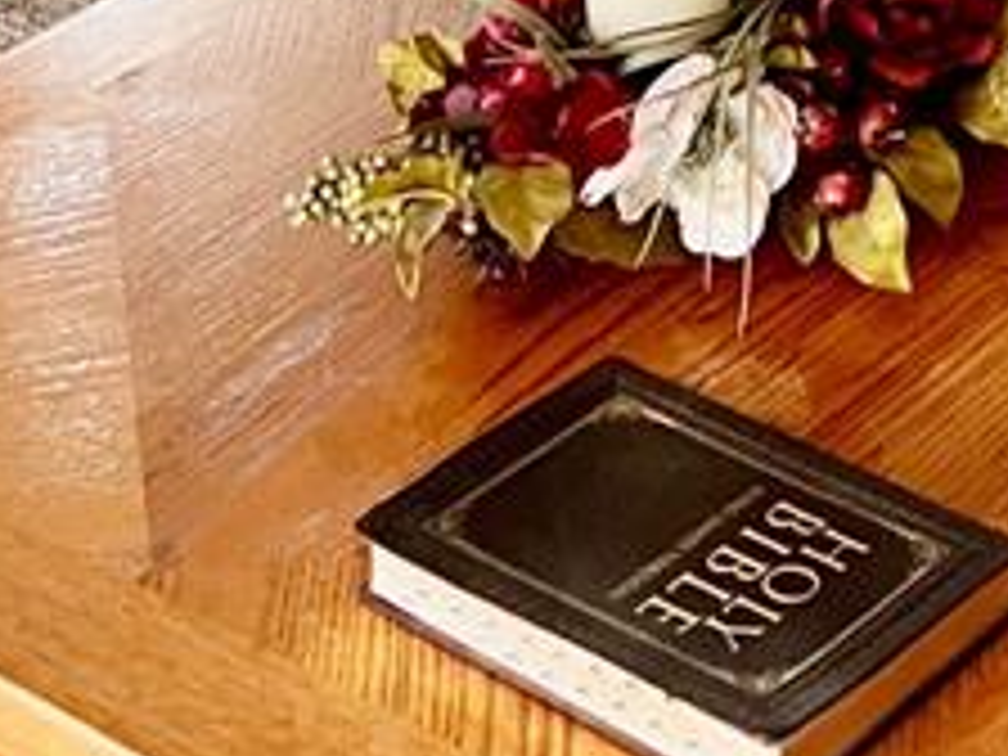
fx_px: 3465
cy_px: -932
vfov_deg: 10.9
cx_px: 950
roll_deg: +1.7
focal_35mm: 119
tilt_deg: -12.3
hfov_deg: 16.3
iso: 400
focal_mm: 5.7
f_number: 1.5
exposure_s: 1/40
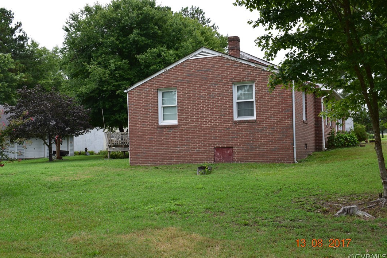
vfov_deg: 30.2
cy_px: 131
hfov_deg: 44.0
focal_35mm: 45
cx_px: 190
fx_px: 479
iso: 400
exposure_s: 1/320
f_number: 10
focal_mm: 29
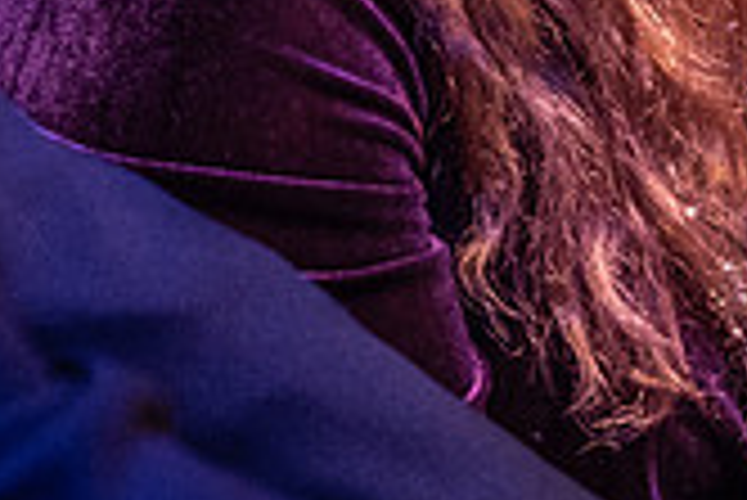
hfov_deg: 4.6
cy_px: -115
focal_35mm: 449
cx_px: 729
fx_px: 9325
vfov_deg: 3.1
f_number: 1.4
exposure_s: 1/250
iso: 1000
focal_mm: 56
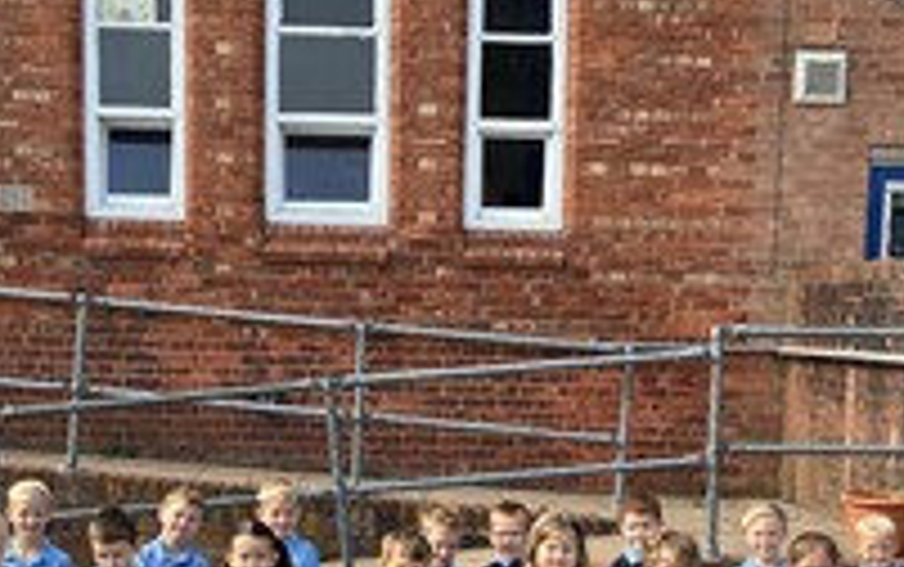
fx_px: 1529
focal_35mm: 62
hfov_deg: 32.9
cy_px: 470
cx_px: 418
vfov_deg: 20.7
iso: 25
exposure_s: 1/304
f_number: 2.4
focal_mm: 3.3
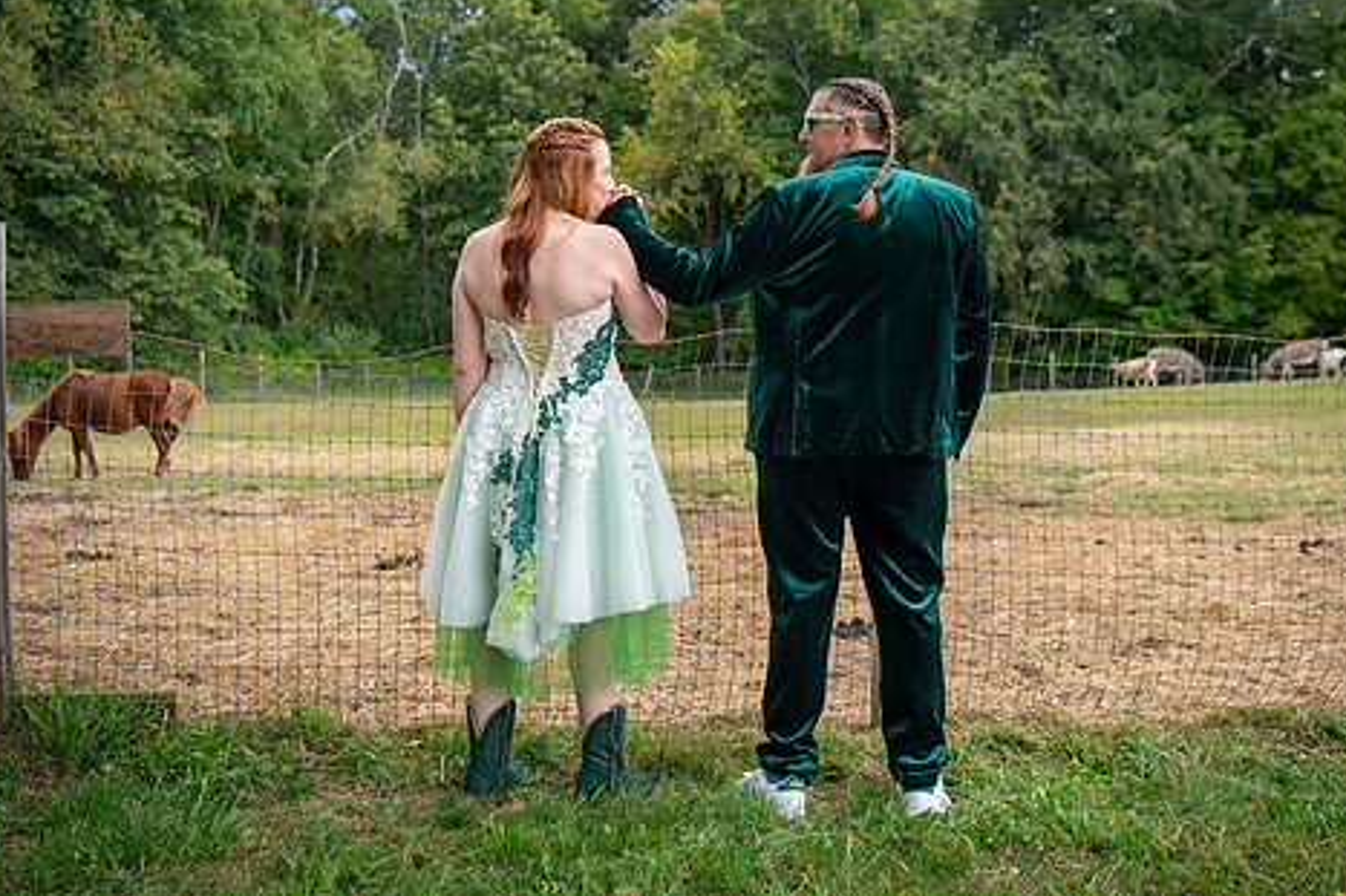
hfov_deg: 47.3
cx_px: 749
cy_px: 343
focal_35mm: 41
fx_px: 1532
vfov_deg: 32.5
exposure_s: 1/125
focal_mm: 32
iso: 50
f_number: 3.2
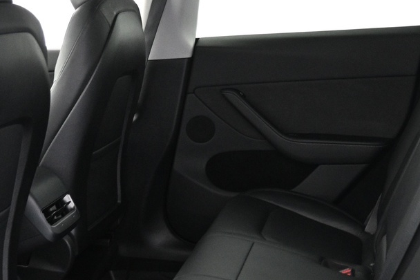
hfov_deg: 31.4
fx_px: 746
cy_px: 149
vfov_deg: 21.2
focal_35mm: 64
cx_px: 178
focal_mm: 16
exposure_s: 1/13
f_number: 3.5
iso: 1600
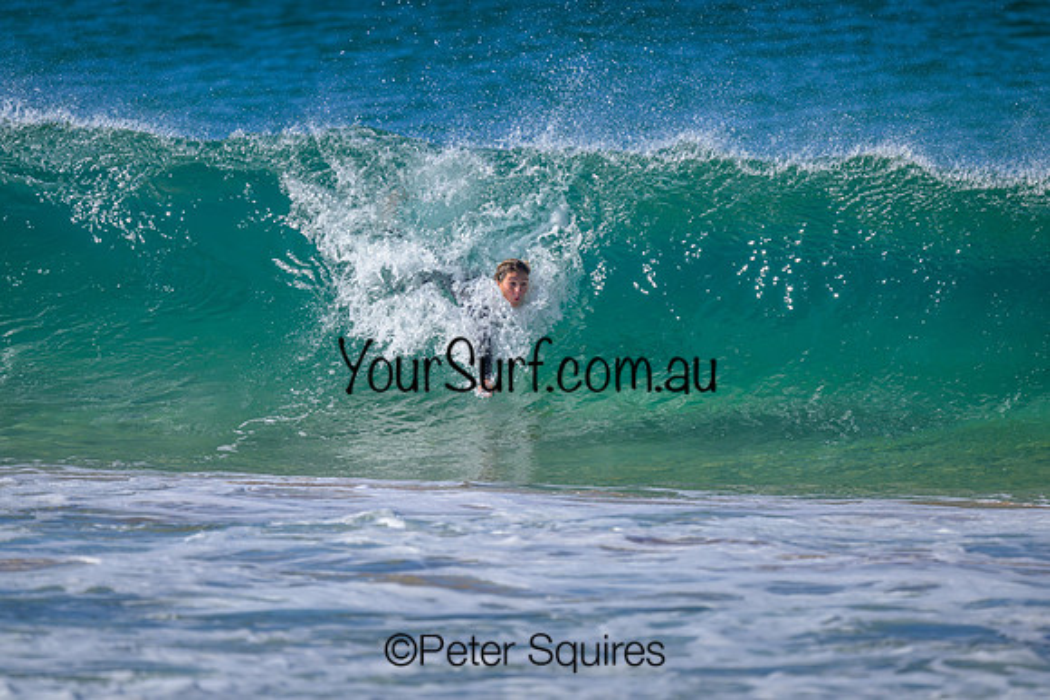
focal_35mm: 800
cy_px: 350
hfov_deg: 2.6
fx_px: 23338
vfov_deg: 1.7
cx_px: 525
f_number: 6.3
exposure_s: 1/2000
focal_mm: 800
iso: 400
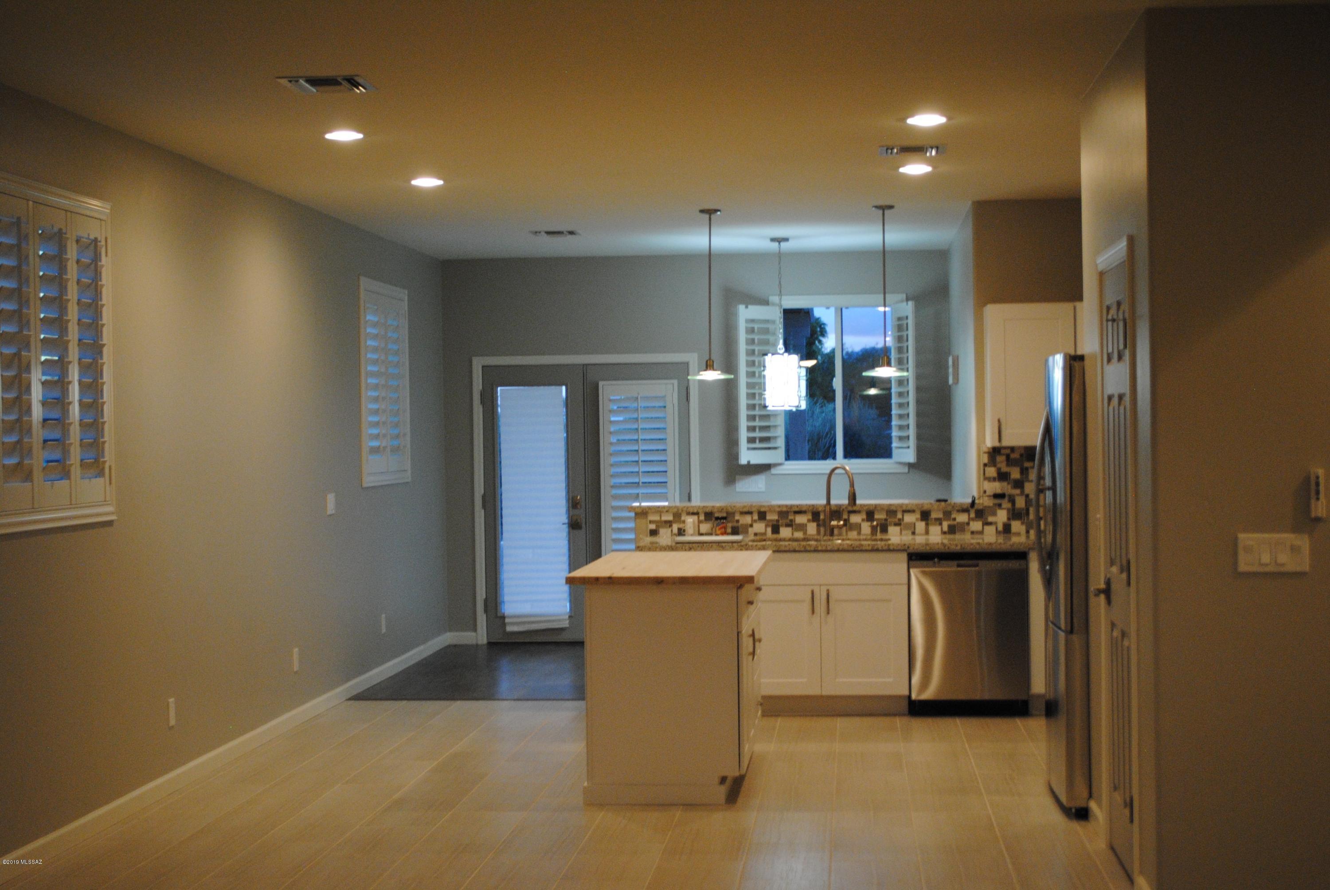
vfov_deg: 25.8
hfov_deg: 37.8
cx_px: 665
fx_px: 1942
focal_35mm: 52
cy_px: 445
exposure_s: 1/30
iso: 800
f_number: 5
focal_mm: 35
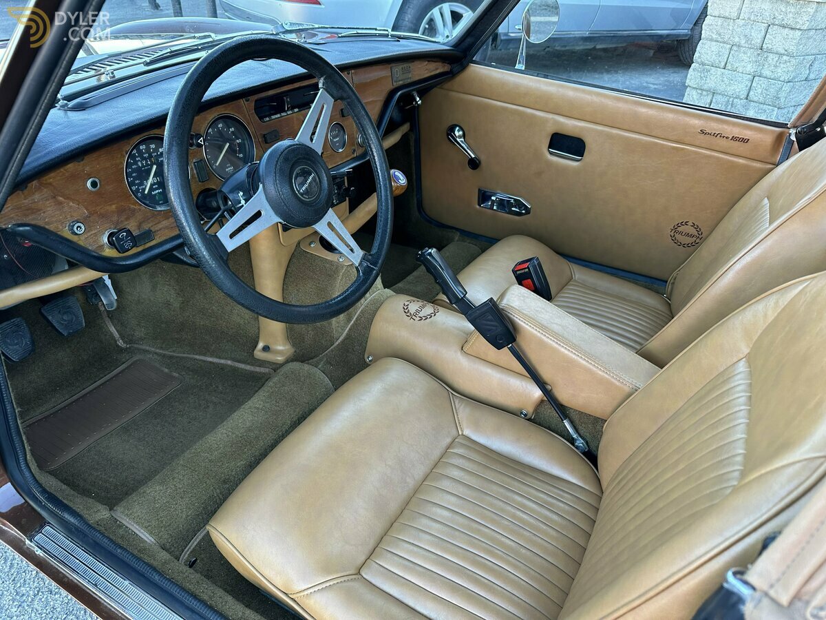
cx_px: 413
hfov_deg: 71.6
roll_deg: -4.0
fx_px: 573
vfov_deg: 56.8
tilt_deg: -35.0
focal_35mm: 24
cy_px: 310
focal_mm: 6.86
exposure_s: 1/134
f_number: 1.78
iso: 125
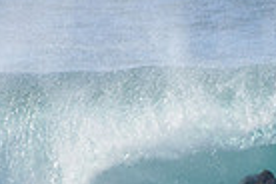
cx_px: 274
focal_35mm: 3155
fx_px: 24186
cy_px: 203
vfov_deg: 0.4
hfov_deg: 0.7
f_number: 5.6
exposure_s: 1/2000
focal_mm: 500
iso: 320
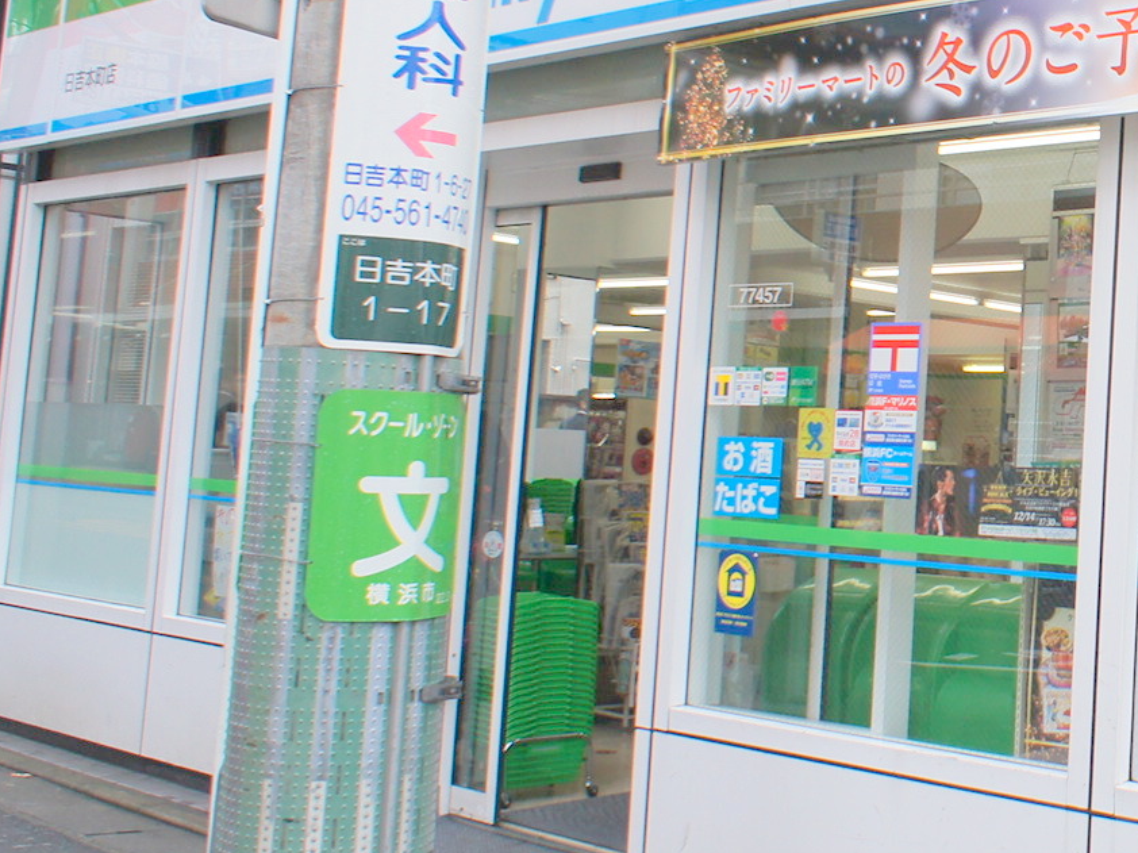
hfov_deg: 26.5
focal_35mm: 67
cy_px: 322
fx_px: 2202
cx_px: 1277
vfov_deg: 21.9
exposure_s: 1/250
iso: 200
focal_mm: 16
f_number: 4.5
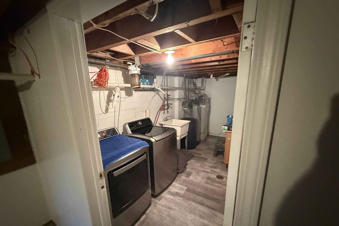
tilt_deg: -13.6
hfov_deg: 100.4
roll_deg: +1.0
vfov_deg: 77.1
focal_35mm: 15
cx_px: 168
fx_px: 141
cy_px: 124
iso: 1000
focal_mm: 2.22
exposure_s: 1/40
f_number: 2.2
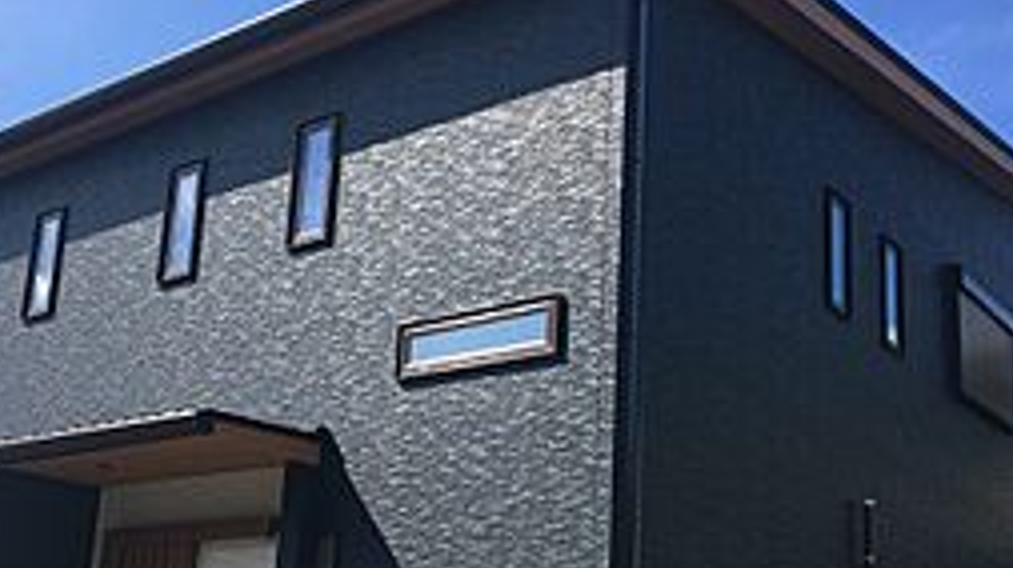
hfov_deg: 44.6
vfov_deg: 25.7
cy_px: 412
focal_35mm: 46
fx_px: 1235
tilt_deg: +14.0
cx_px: 480
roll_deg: -2.9
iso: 25
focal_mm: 4.15
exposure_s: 1/855
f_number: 2.2
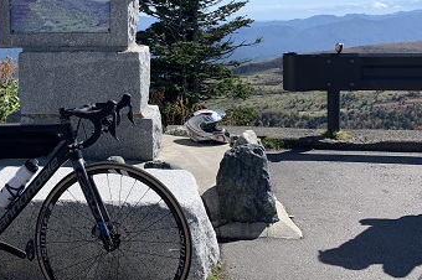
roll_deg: +2.4
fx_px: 504
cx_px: 103
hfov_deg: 43.9
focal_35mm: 43
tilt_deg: -5.2
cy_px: 51
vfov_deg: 30.3
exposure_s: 1/2114
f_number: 1.8
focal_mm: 4.25
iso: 25
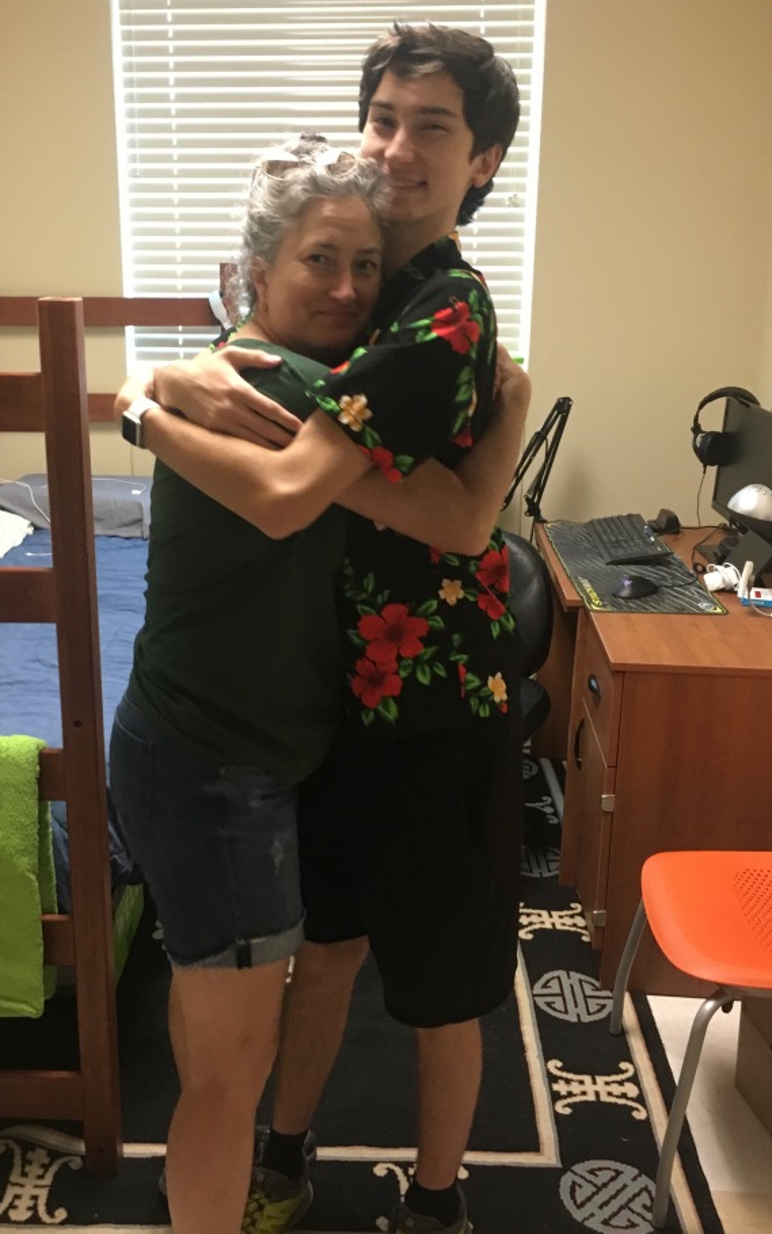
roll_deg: +0.6
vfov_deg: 54.0
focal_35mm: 36
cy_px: 578
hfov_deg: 35.2
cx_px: 294
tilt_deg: -15.3
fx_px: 1211
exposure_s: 1/24
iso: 200
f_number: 2.2
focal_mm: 4.15
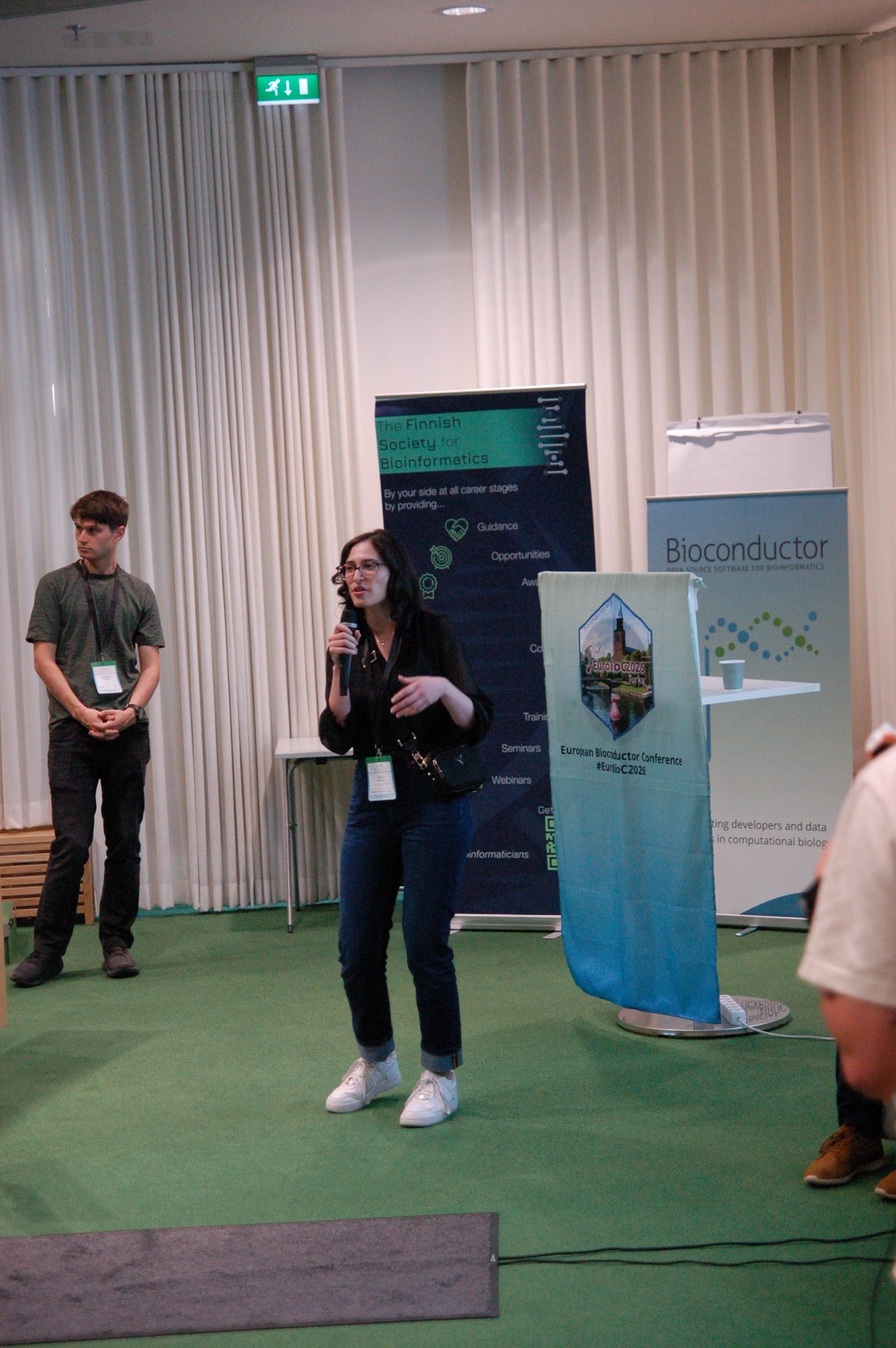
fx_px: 2805
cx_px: 448
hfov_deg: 18.2
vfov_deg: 27.0
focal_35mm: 75
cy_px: 674
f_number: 2.8
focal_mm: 50
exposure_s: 1/125
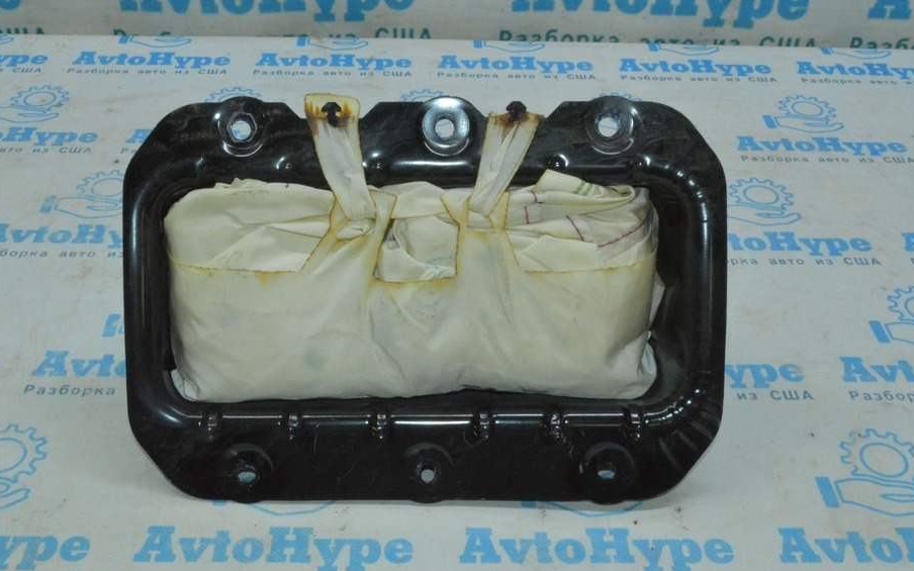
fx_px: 1121
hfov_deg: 44.3
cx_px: 400
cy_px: 263
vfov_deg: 28.6
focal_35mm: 45
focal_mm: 26
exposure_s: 1/50
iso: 4000
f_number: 25
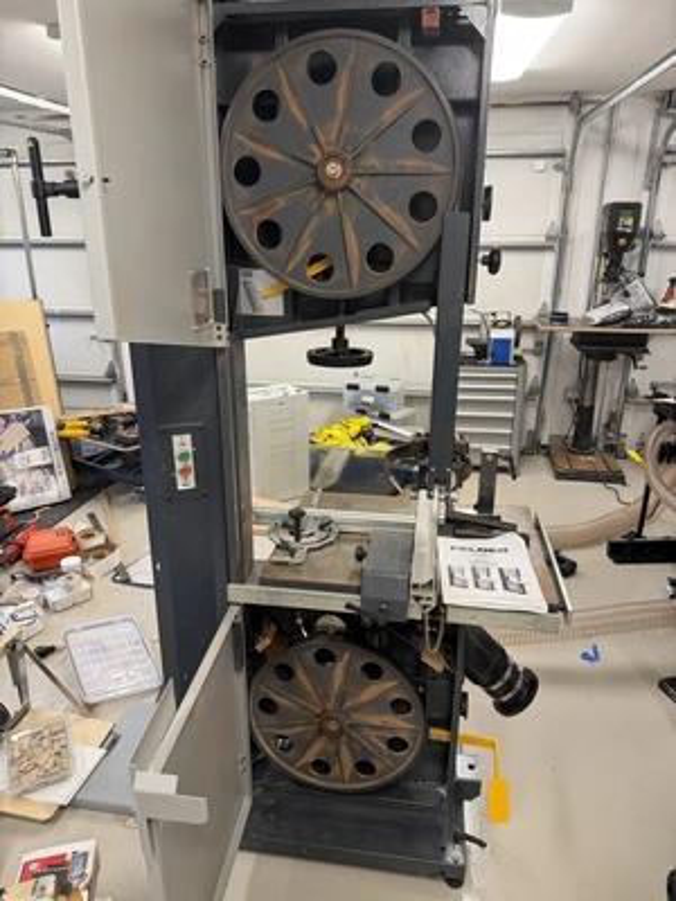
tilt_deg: -18.9
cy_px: 450
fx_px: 625
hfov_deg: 56.8
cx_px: 338
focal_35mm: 24
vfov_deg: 71.6
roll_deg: -1.1
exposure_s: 1/120
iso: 200
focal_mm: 6.76
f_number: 1.78
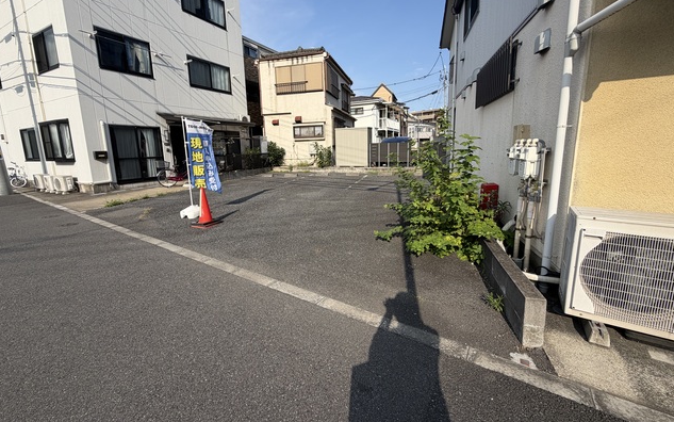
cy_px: 190
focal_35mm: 15
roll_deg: +1.8
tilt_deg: -9.2
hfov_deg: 101.4
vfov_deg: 74.6
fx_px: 276
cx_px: 338
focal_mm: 2.22
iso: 20
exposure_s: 1/770
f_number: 2.2
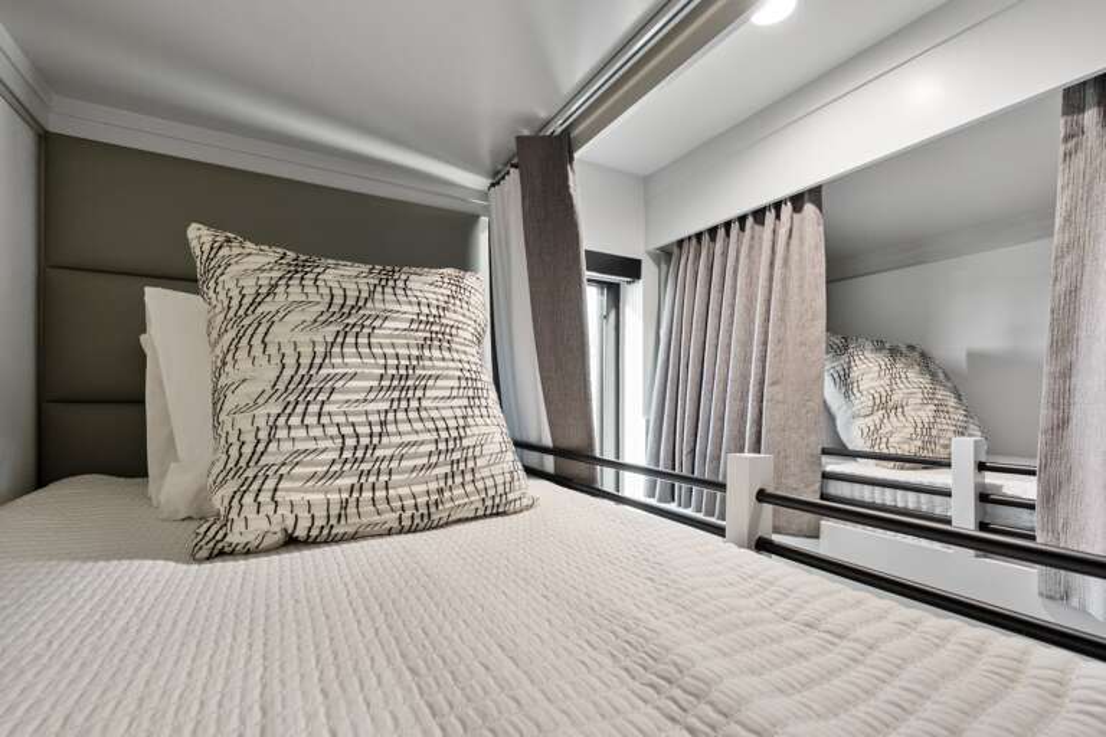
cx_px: 553
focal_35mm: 15
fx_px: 461
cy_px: 368
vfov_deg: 77.3
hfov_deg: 100.4
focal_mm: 10
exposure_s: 1/15
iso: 1250
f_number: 5
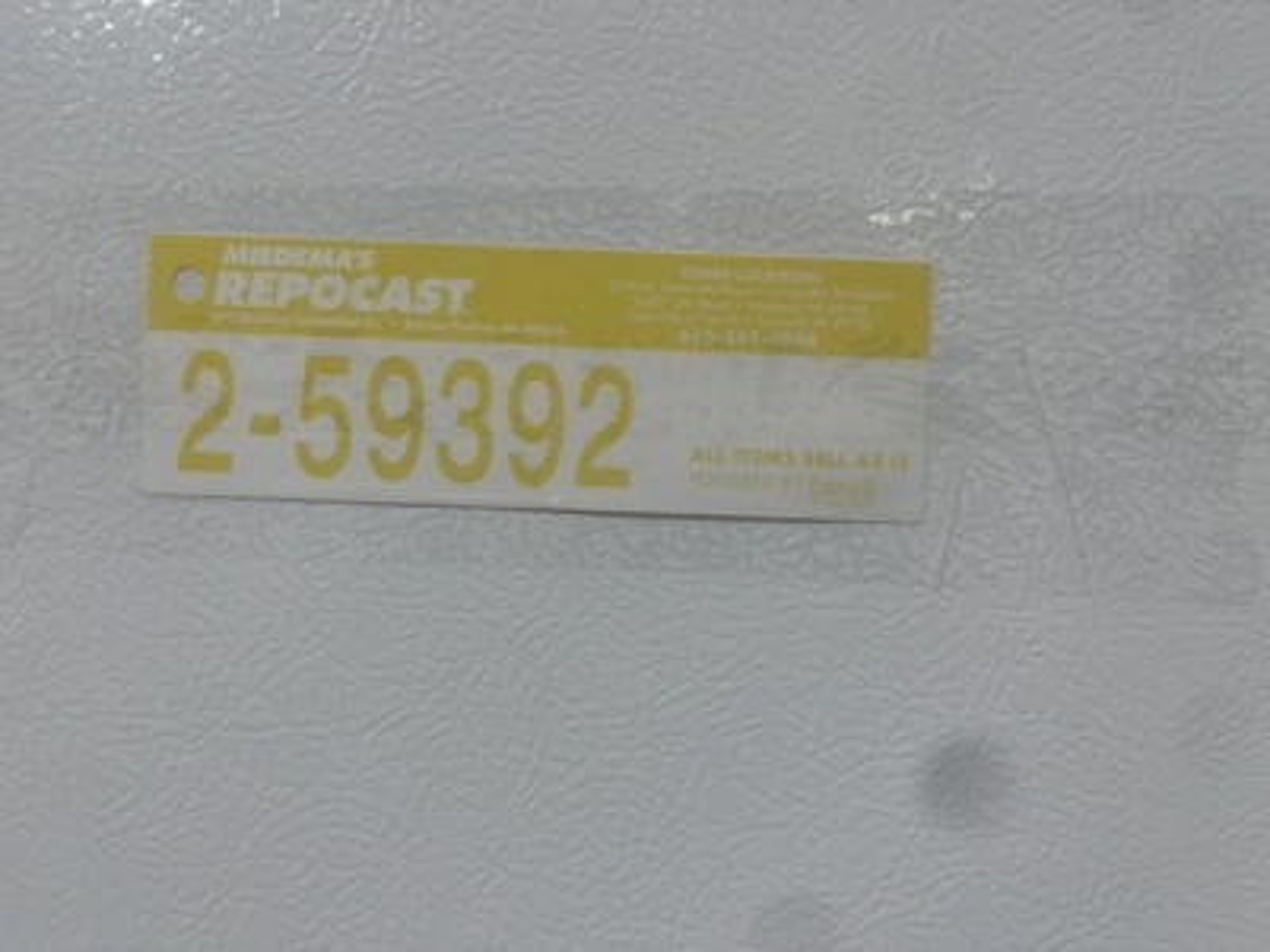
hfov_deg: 67.3
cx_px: 635
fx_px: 954
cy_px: 476
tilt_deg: -1.6
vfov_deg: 53.1
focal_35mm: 26
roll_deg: +5.4
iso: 64
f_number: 1.6
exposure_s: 1/120
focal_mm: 5.1
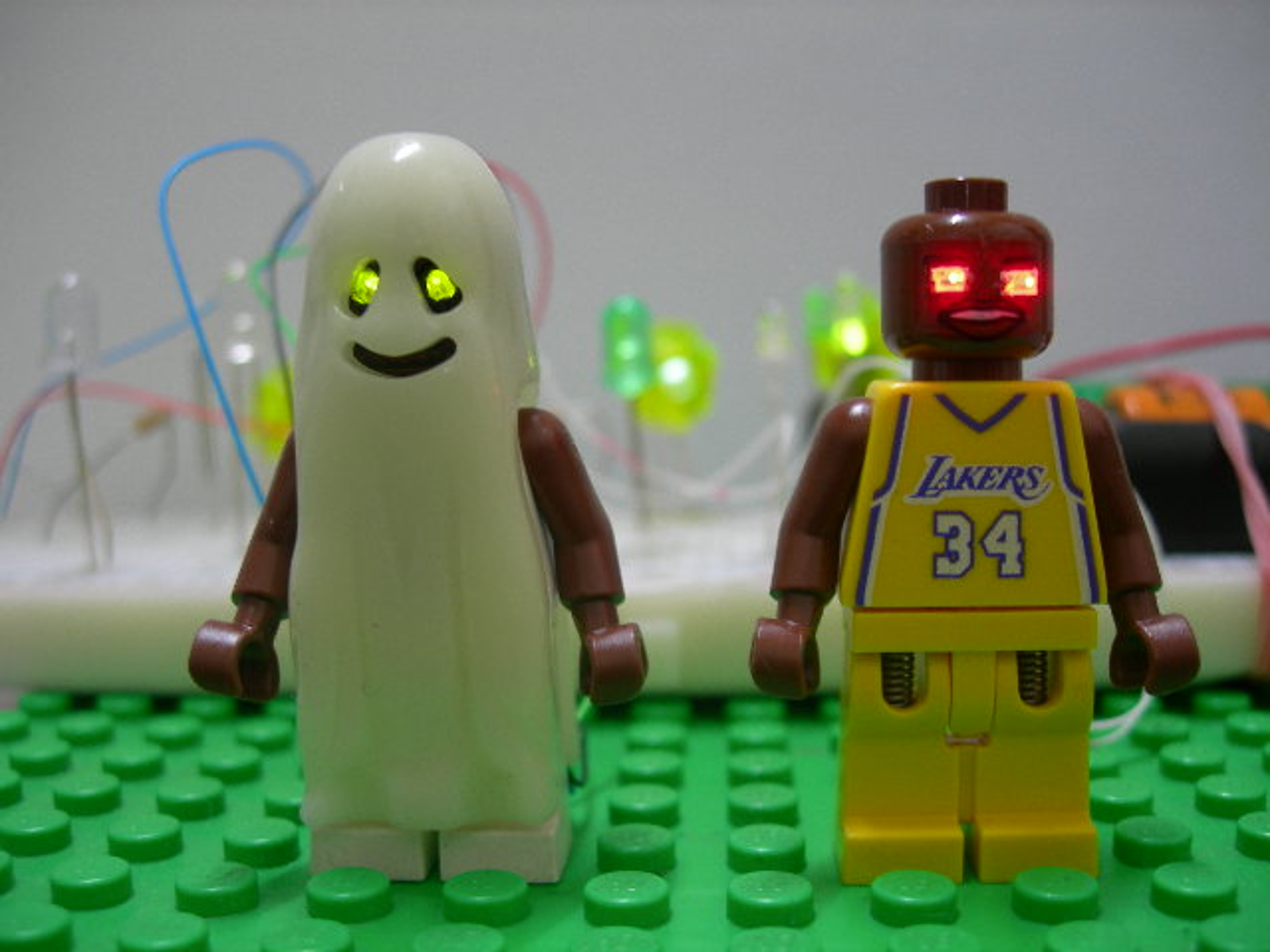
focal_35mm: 38
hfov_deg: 49.0
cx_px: 635
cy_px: 476
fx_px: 1394
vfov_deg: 37.7
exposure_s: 1/3.7
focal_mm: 7.8
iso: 51
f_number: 2.8
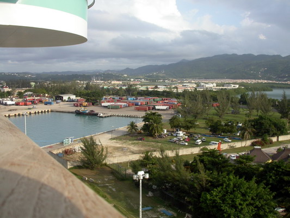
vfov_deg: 37.7
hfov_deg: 49.0
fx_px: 318
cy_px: 109
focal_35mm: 38
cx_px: 145
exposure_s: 1/282
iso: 100
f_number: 6.7
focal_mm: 7.85
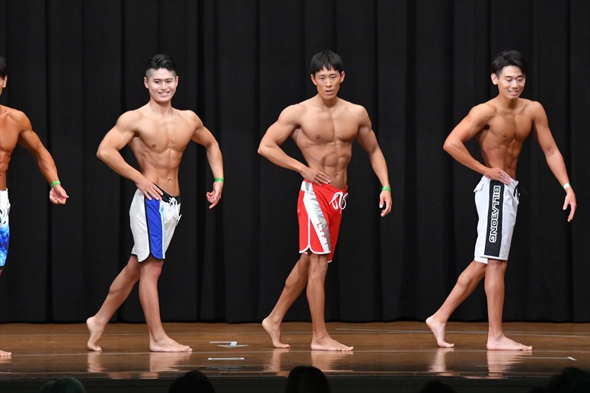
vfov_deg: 6.8
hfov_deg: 10.2
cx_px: 295
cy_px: 196
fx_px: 3309
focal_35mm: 202
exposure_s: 1/400
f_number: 5.6
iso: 8000
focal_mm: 135
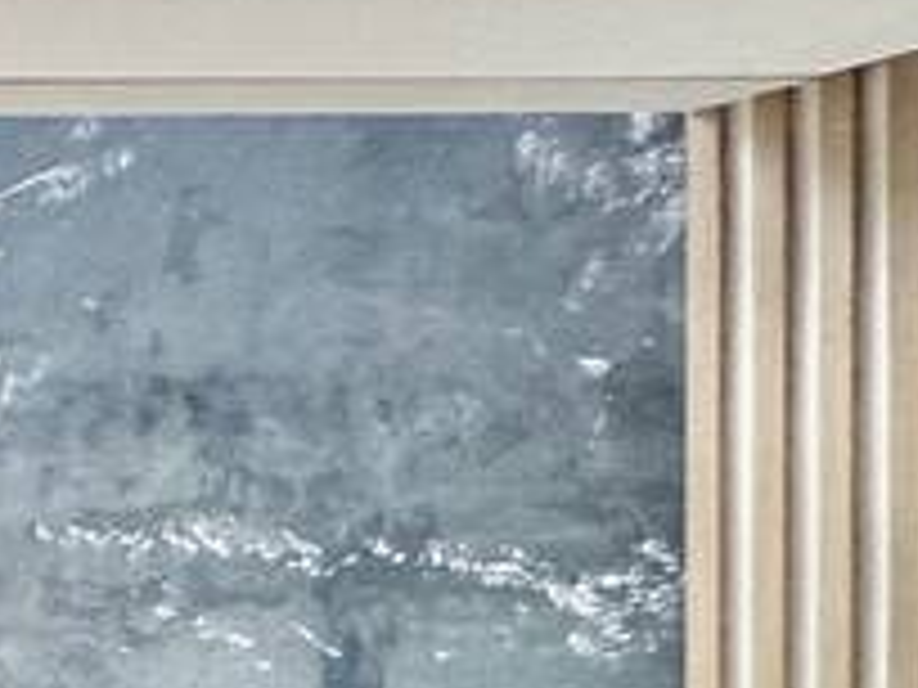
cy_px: 850
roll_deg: +0.0
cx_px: -1998
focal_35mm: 99
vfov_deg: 14.4
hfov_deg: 10.7
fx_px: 2625
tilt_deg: -0.2
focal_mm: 2.22
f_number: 2.2
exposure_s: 1/120
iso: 125
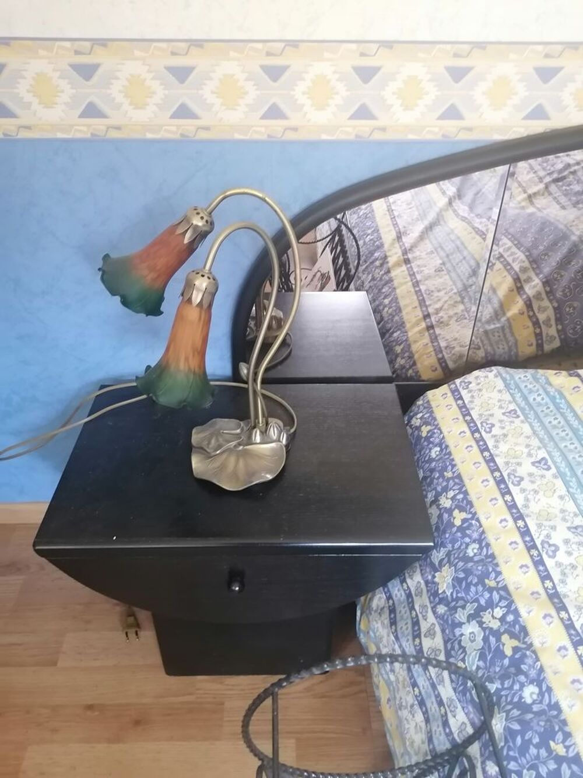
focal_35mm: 27
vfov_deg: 65.3
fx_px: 606
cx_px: 292
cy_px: 389
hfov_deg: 51.4
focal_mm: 4.75
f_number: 1.8
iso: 400
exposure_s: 1/25
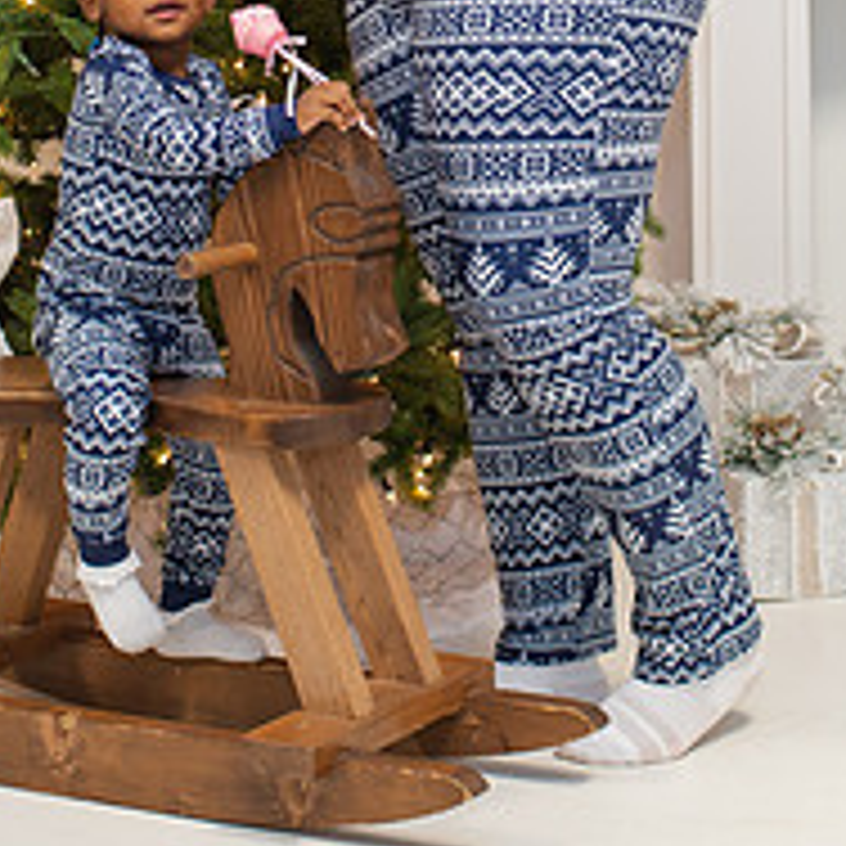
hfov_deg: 16.3
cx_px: 461
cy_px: -76
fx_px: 2959
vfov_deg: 15.8
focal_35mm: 107
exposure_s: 1/200
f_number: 3.5
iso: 900
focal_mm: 35
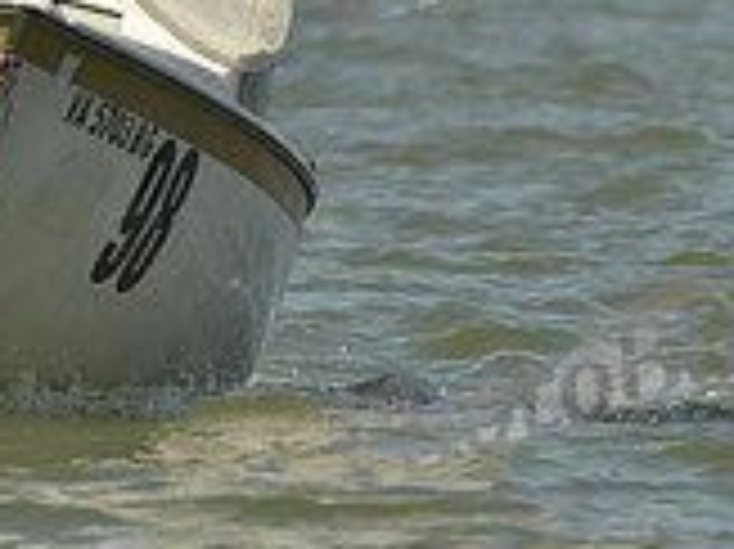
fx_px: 29071
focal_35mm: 1372
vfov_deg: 1.1
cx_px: 99
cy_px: -259
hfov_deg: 1.4
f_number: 8
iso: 200
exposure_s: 1/1000
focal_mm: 400
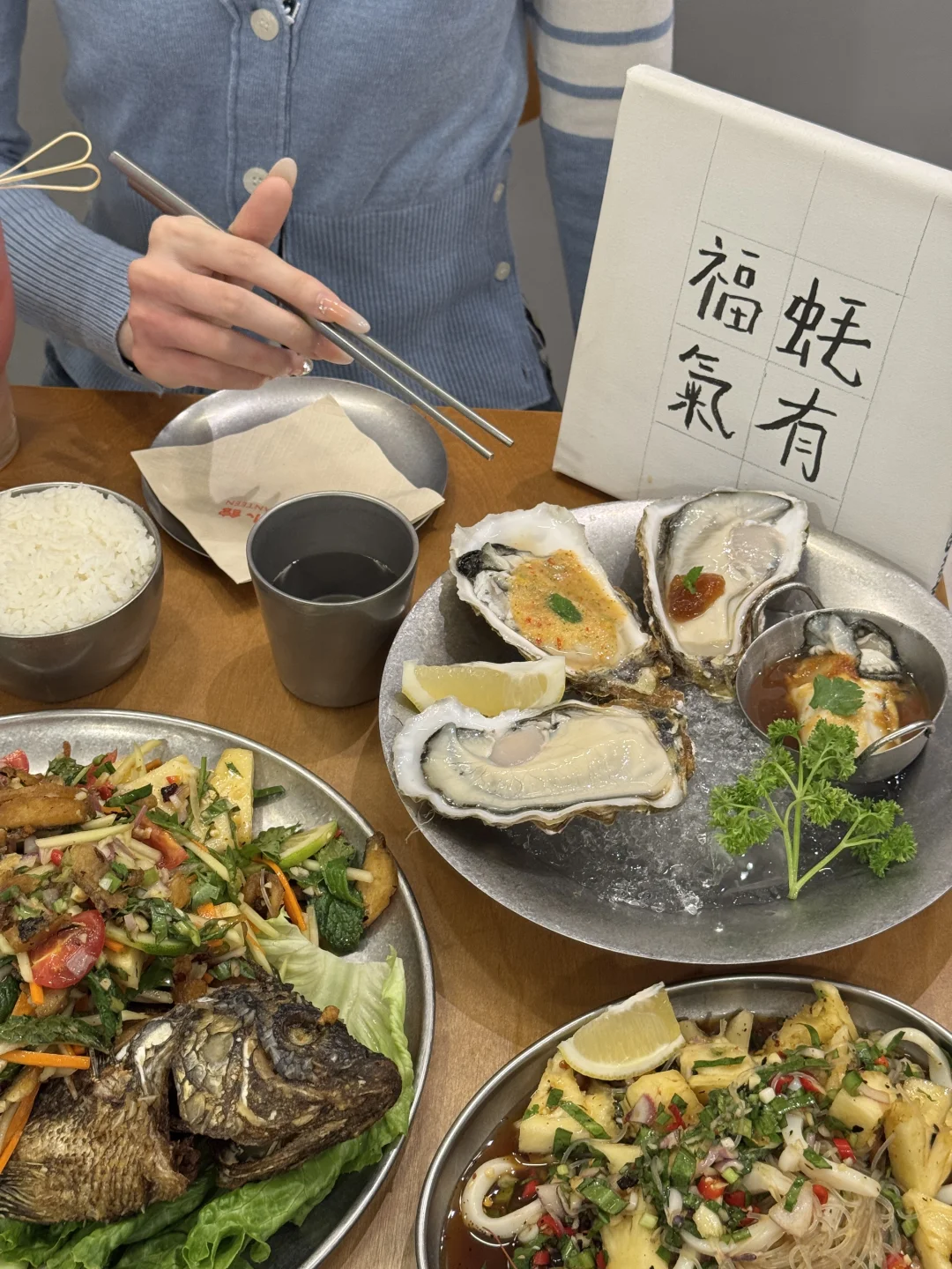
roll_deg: -1.0
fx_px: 1760
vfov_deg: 39.7
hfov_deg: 30.3
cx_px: 476
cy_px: 634
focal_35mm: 48
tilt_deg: -44.5
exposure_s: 1/50
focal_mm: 6.76
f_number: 1.78
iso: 160
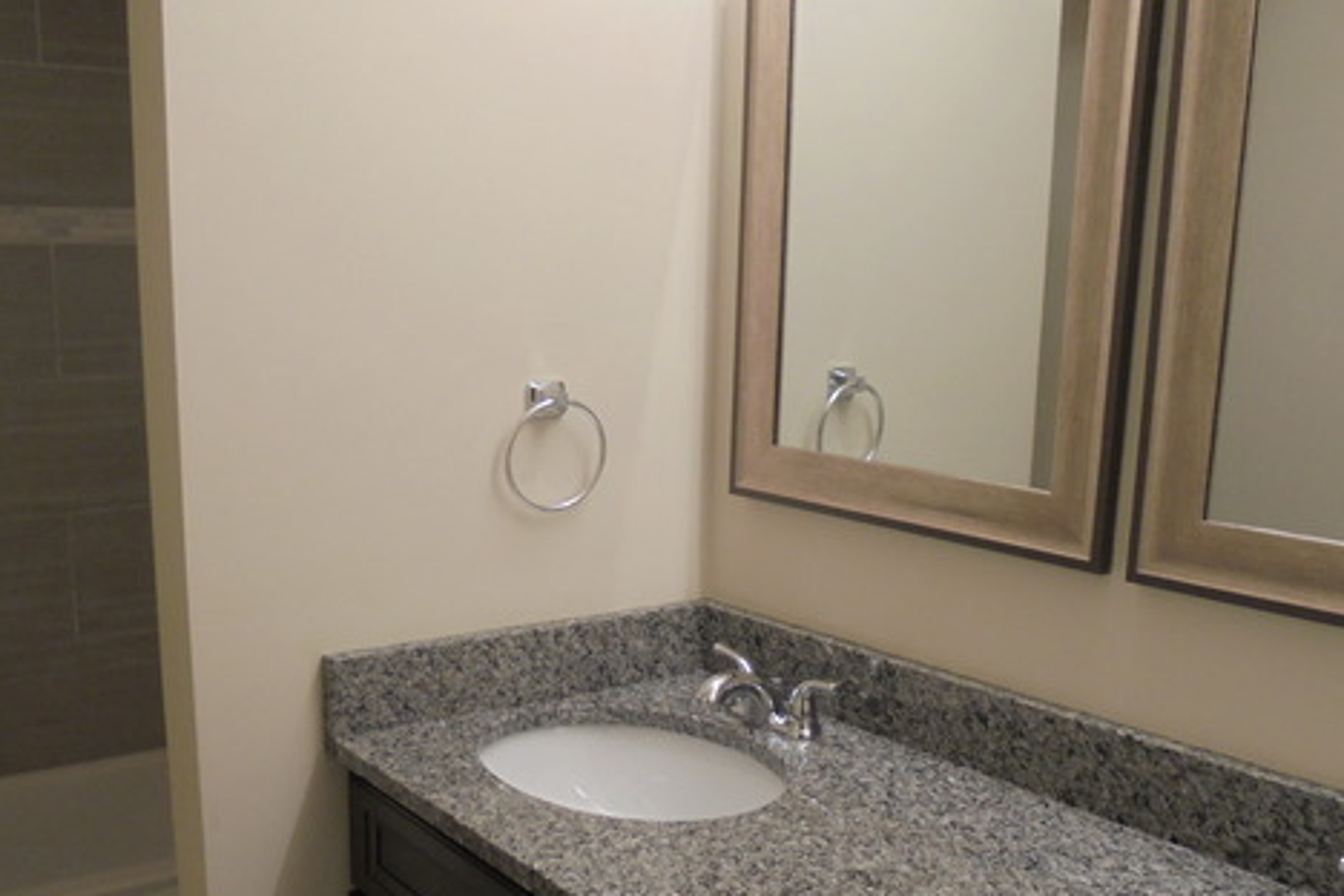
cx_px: 569
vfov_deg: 35.5
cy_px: 609
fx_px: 1381
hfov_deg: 51.7
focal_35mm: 37
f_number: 3.5
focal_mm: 4.6
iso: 100
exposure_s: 1/30
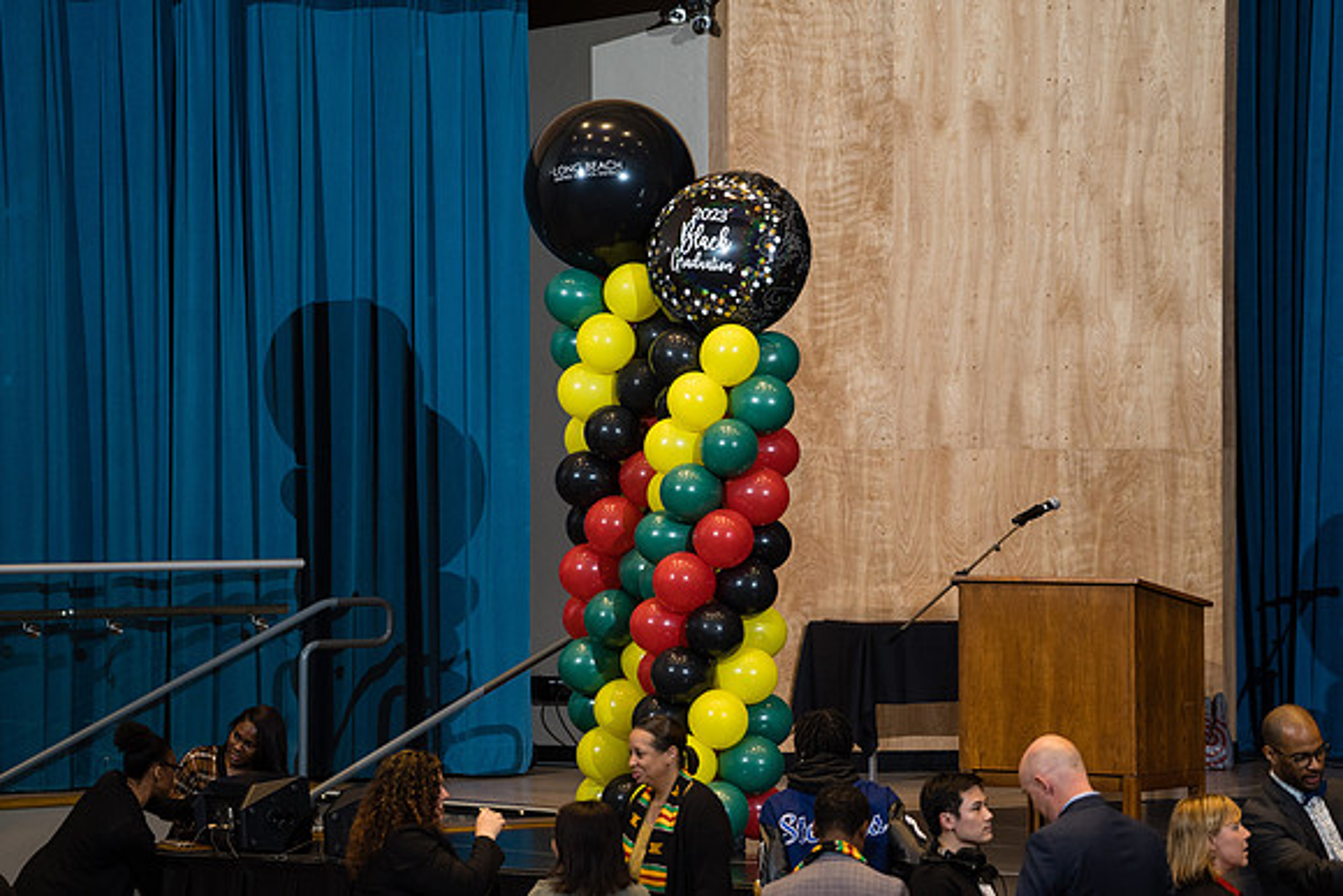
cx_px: 672
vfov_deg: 8.7
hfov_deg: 13.1
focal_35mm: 157
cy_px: 448
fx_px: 5858
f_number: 4
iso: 1600
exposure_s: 1/250
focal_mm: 157
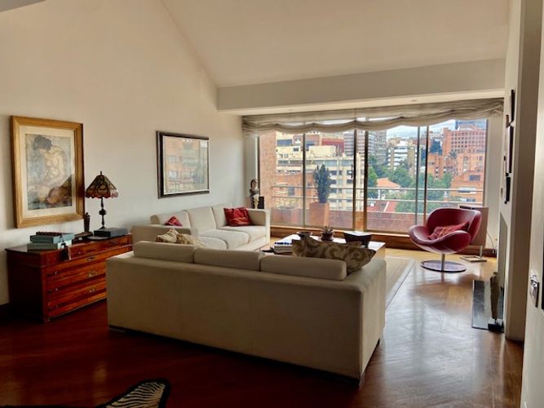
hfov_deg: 67.3
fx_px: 409
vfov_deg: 53.0
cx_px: 272
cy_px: 204
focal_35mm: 26
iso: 32
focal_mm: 4.25
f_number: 1.8
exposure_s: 1/321
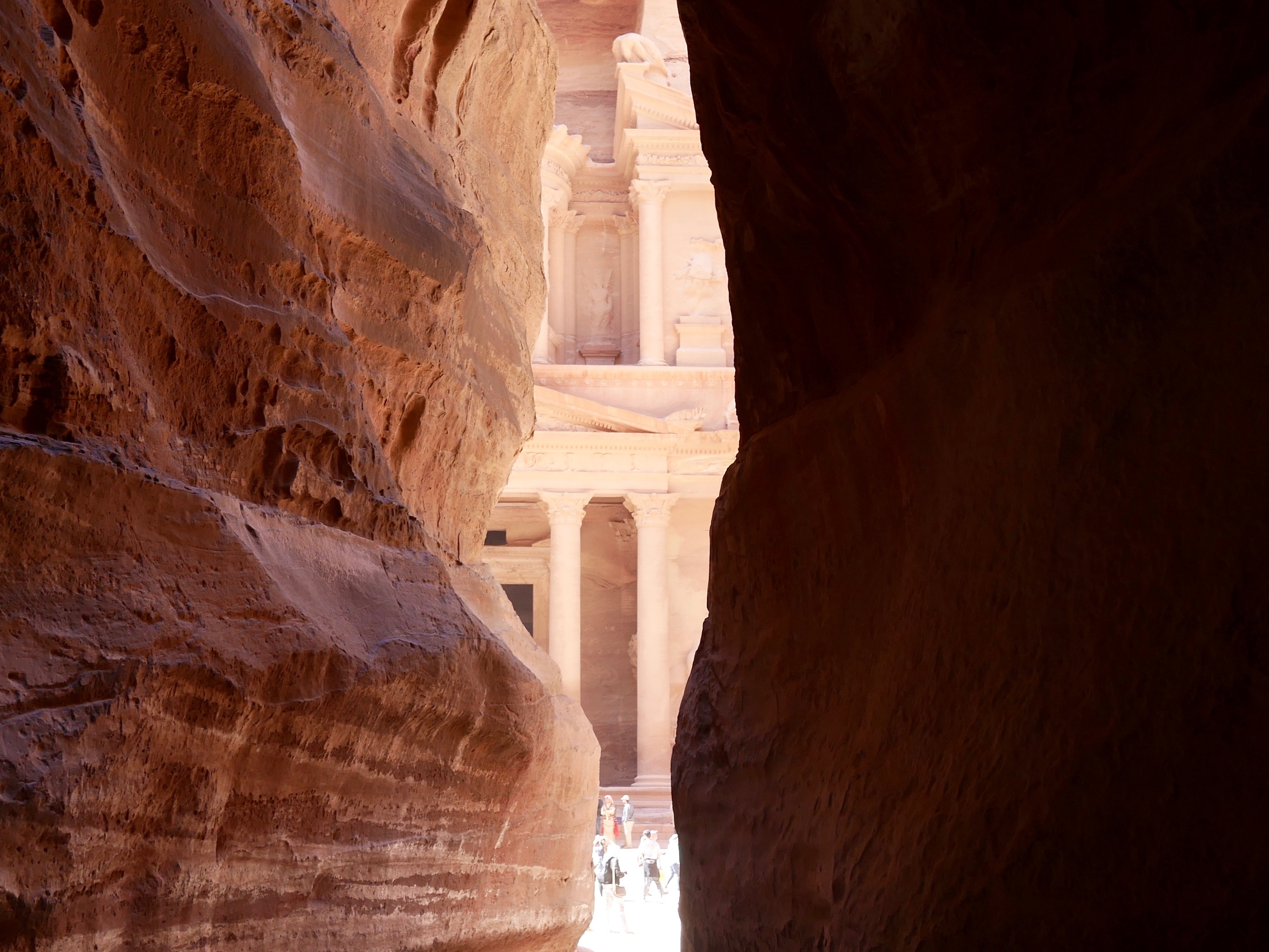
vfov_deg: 35.1
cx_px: 540
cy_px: 399
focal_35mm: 41
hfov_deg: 45.6
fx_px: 1504
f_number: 4
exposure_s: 1/125
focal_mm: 14
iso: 200
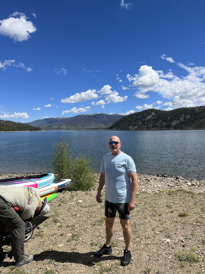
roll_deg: +0.7
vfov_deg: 67.3
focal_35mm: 26
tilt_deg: -0.6
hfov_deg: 53.1
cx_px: 102
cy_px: 137
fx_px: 205
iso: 50
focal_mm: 5.1
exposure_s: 1/3876
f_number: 1.6
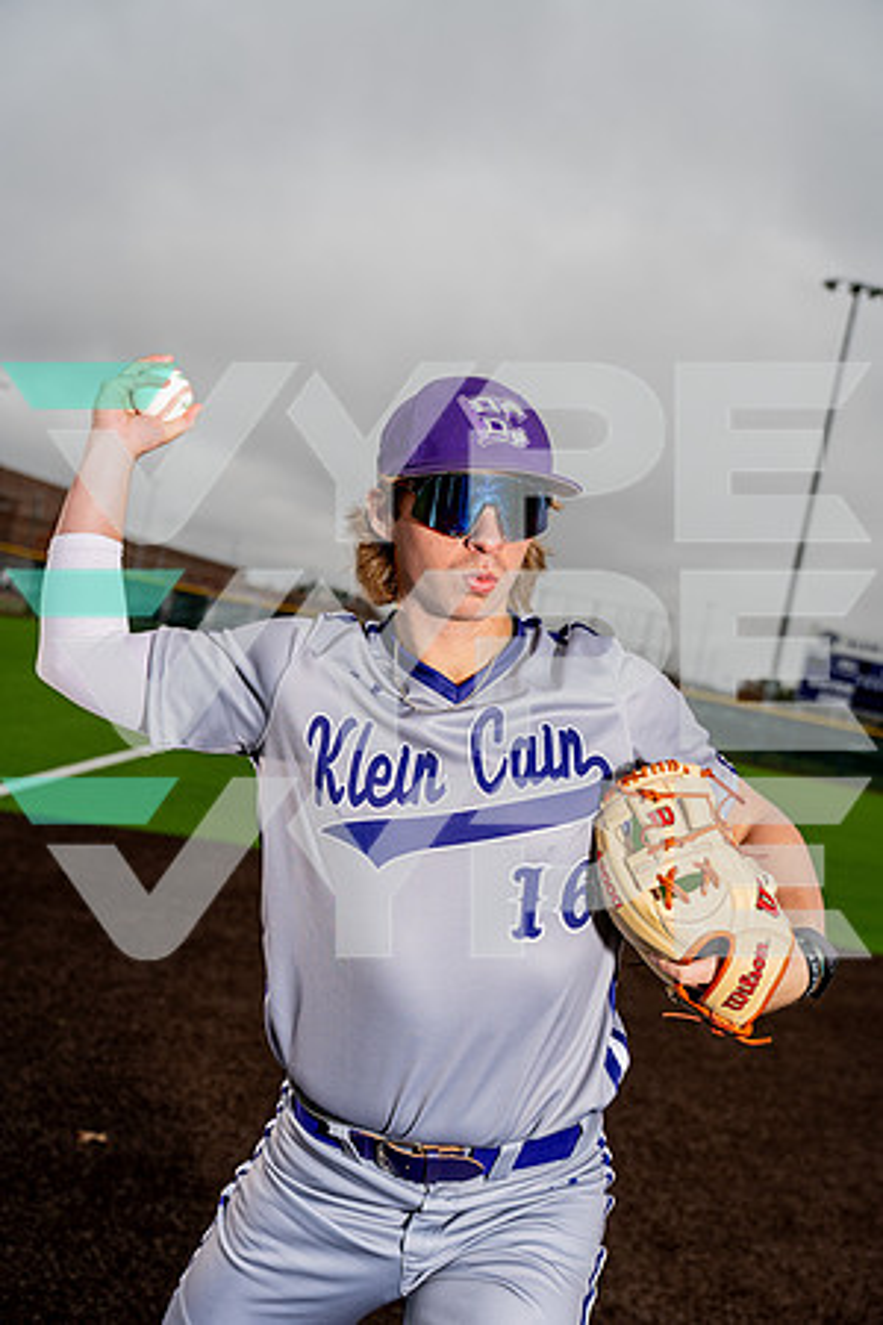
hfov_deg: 30.5
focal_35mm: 44
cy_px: 662
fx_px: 1619
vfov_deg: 44.5
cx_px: 442
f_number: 4
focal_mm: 44
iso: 100
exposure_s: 1/1250
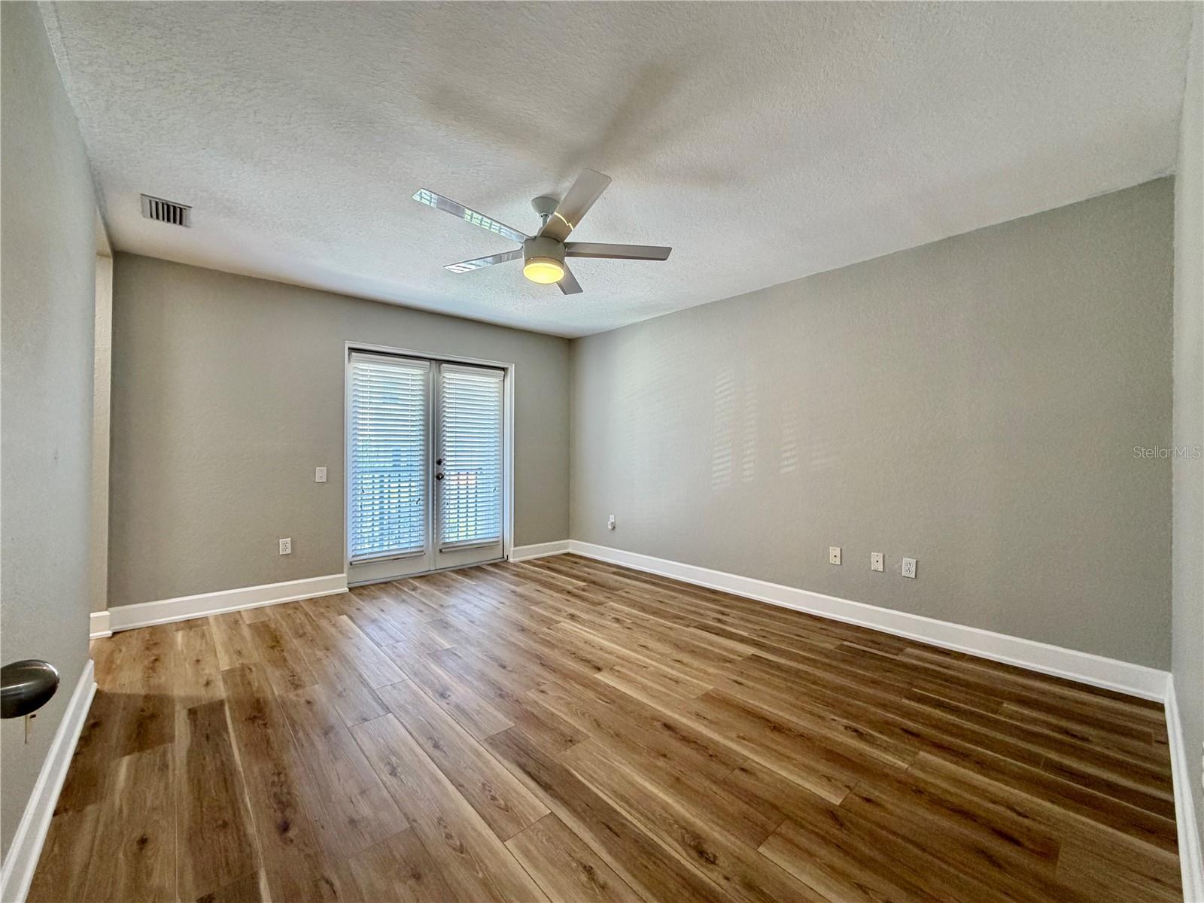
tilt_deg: +0.3
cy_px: 452
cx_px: 602
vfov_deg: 85.7
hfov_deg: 102.1
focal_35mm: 14
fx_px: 487
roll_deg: +0.2
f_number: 2.2
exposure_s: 1/60
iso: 200
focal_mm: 2.22
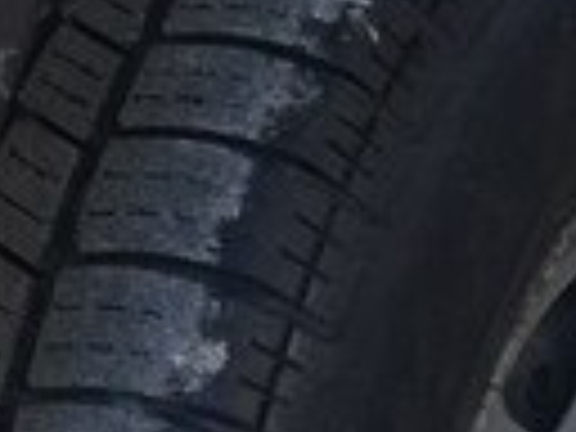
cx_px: 297
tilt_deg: -22.3
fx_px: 2479
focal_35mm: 149
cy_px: 875
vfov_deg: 9.3
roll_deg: +0.2
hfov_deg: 13.3
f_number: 2.2
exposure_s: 1/128
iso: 32
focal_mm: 4.15
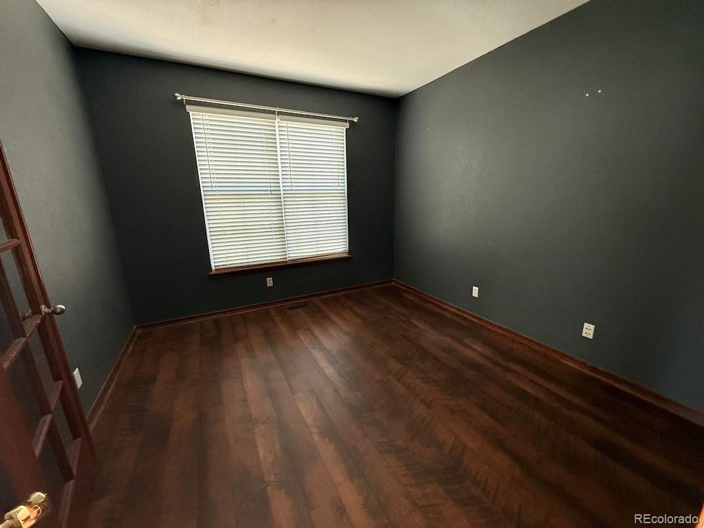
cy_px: 264
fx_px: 285
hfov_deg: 102.1
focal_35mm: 14
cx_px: 352
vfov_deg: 85.7
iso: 400
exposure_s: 1/67
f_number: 2.2
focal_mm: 2.22
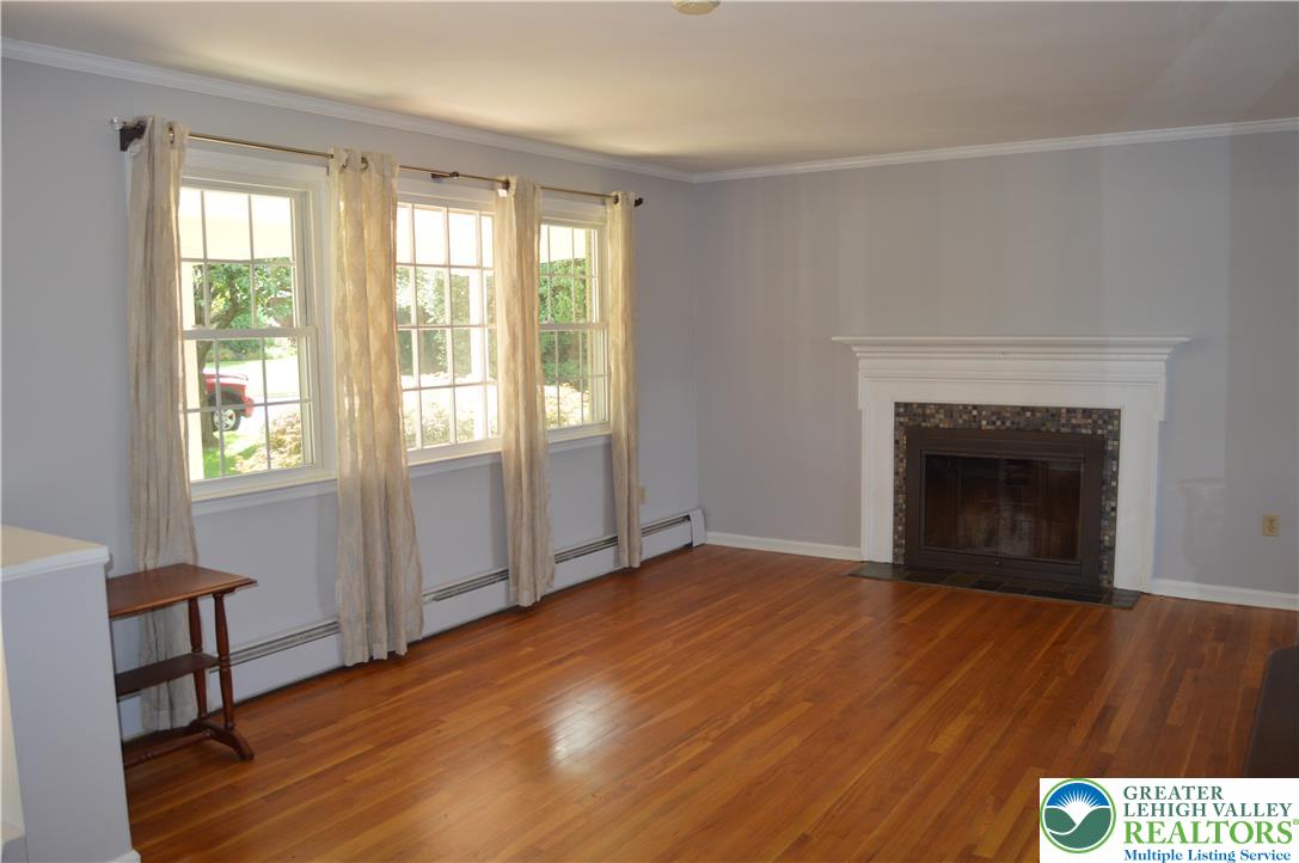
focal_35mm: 27
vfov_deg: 47.8
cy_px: 432
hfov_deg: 67.4
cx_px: 650
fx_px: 973
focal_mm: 18
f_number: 4
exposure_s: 1/80
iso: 400
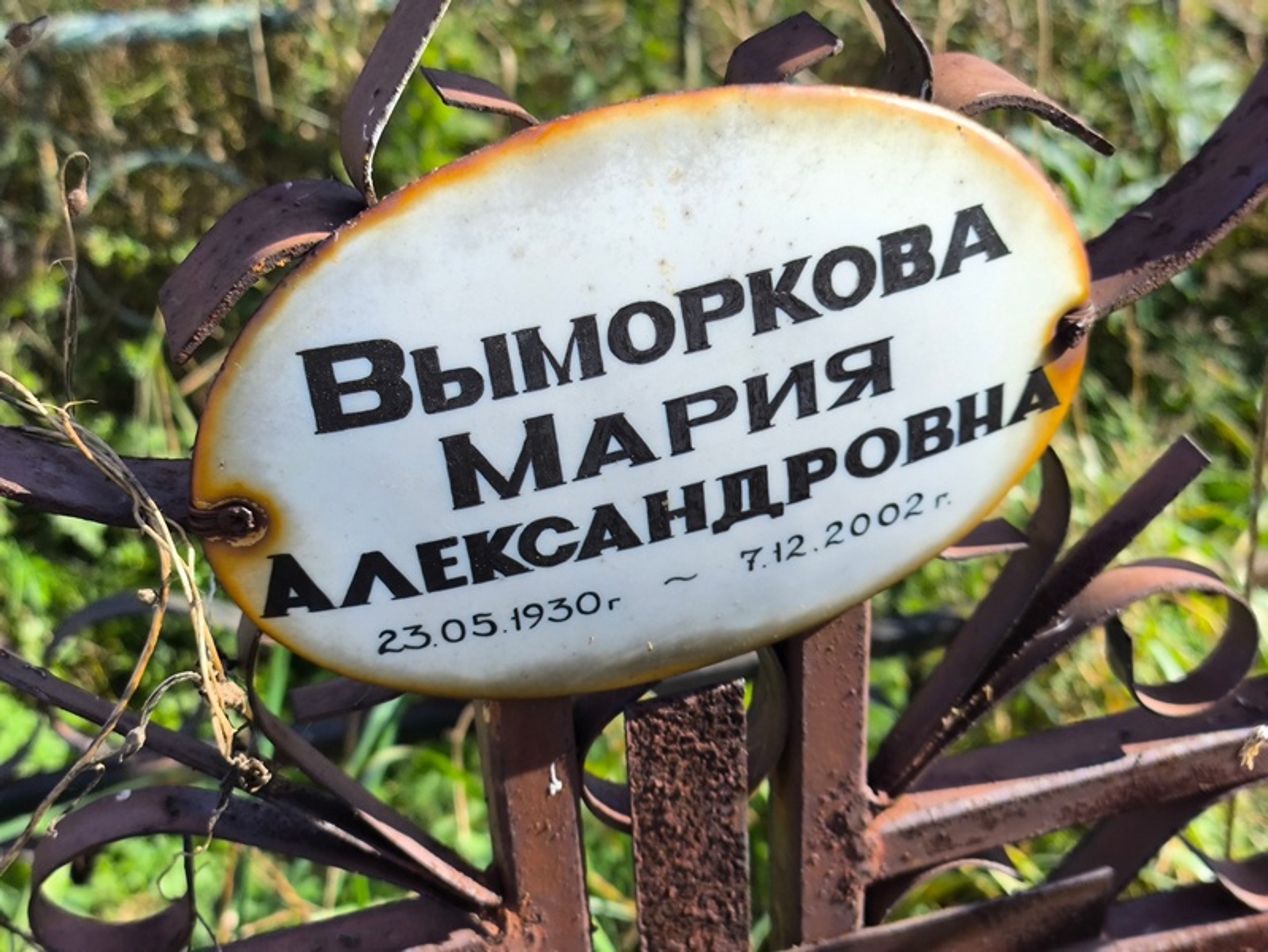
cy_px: 476
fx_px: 1832
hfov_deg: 38.2
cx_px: 634
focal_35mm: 50
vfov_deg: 29.1
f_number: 1.7
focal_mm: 4.71
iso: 50
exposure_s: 1/662
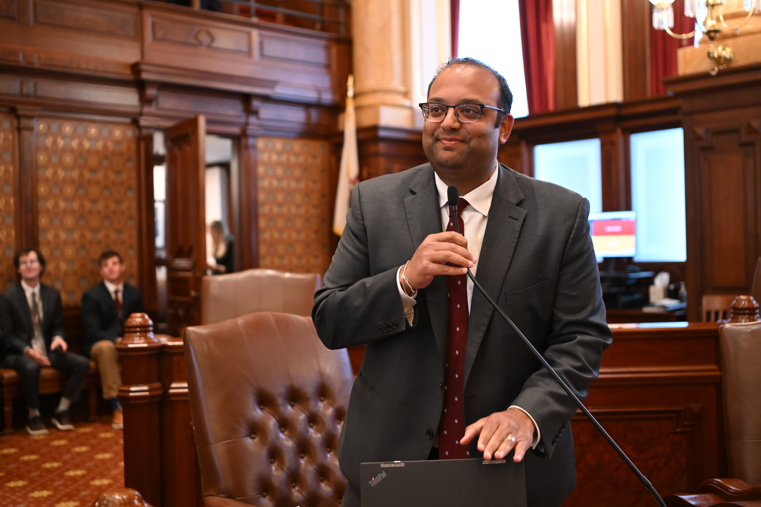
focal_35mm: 46
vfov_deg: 29.2
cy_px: 254
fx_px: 972
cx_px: 380
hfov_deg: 42.7
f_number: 2.8
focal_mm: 46
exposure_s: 1/160
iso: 3200
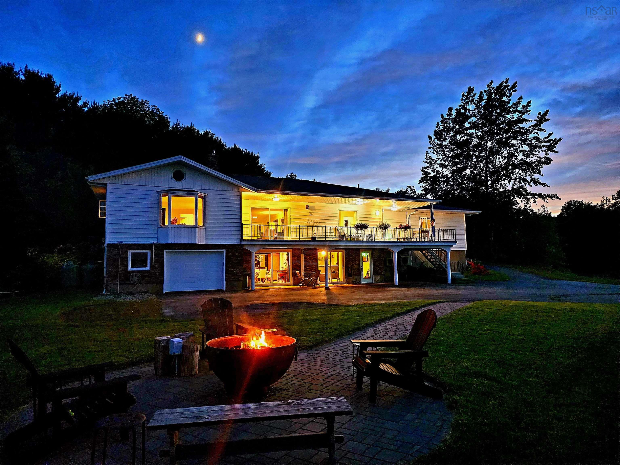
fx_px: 412
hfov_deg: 73.9
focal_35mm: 23
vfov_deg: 58.9
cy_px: 232
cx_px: 310
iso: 640
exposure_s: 1/24
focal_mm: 6.4
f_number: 1.8
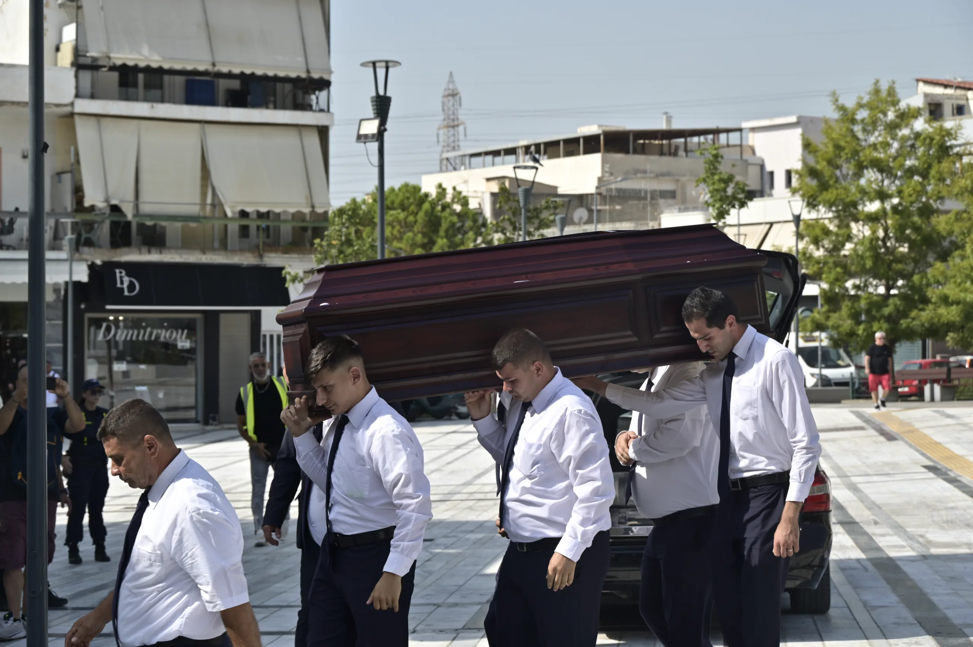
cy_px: 324
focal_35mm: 79
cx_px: 486
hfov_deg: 25.7
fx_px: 2134
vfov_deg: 17.3
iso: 160
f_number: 8
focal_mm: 79
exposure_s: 1/500
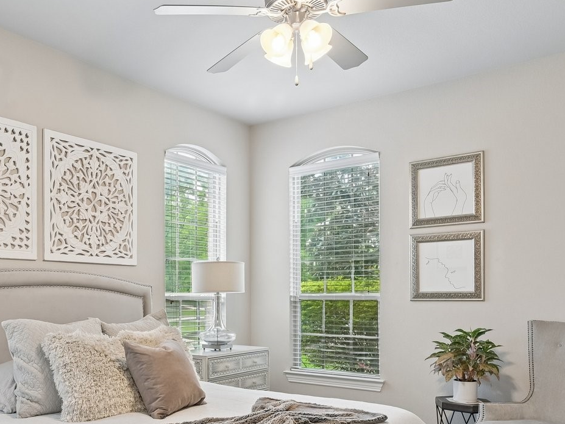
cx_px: 160
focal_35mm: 34
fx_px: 555
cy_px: 290
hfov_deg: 52.2
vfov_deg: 41.1
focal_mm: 16
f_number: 8
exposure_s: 1/15
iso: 400
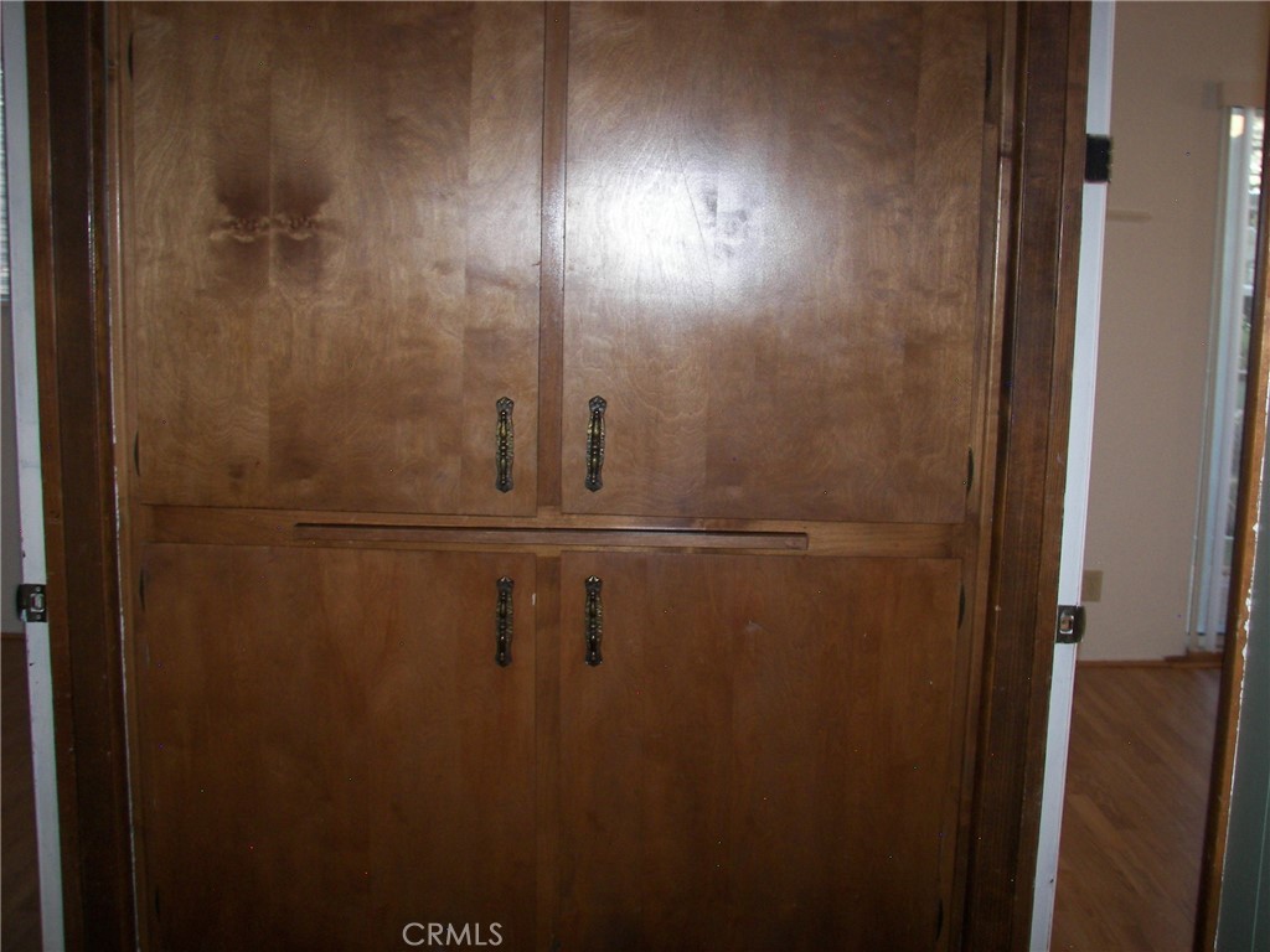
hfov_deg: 51.4
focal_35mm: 36
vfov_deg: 39.7
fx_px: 1321
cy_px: 476
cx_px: 635
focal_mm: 6
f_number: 2.8
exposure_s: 1/30
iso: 100
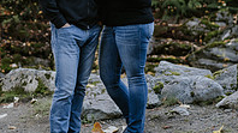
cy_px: -70
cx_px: 94
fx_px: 858
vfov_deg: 8.7
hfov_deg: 15.8
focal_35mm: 136
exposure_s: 1/500
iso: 400
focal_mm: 35
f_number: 1.8
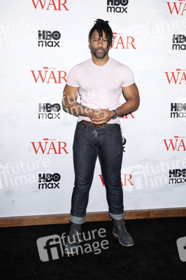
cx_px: 93
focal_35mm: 38
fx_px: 295
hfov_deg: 35.0
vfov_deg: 50.7
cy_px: 140
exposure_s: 1/200
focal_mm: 38
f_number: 5
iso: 640
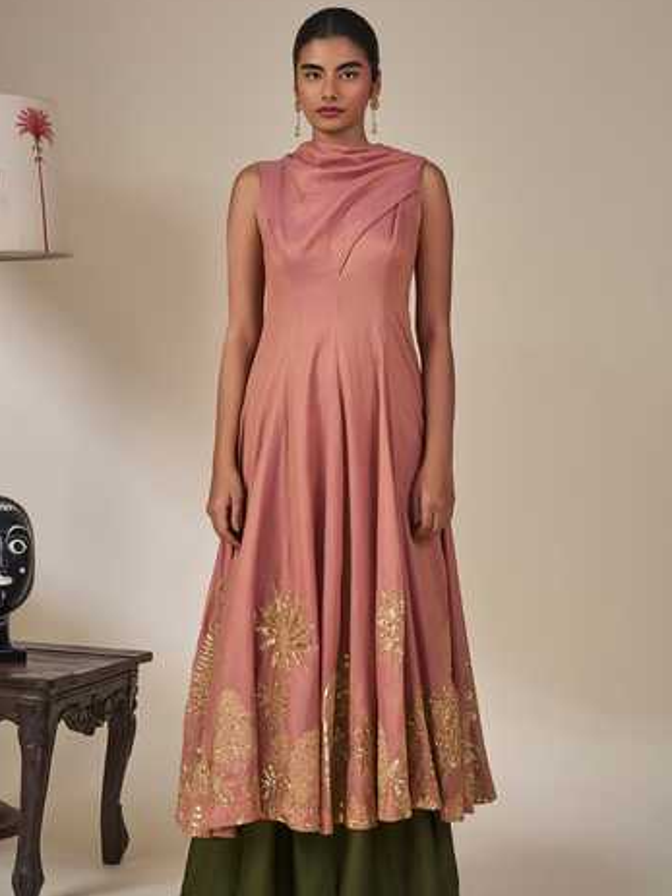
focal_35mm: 60
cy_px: 479
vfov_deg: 32.2
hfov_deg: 24.4
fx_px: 1554
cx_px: 335
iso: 250
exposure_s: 1/160
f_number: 5.6
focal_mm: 55
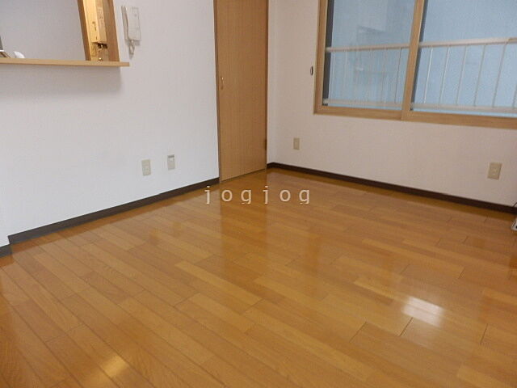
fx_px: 358
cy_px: 194
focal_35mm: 24
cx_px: 258
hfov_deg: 71.6
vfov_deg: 56.8
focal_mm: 4.2
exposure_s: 1/30
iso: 320
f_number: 3
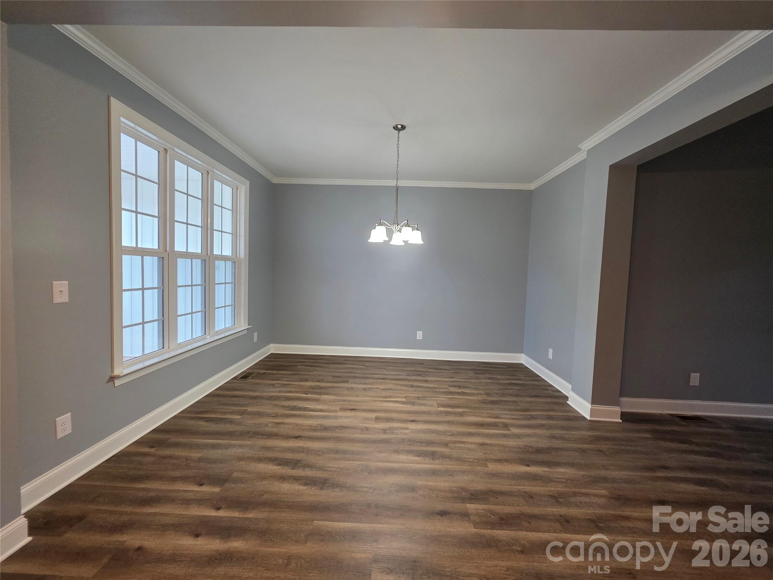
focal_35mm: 13
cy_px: 290
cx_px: 386
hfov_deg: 106.2
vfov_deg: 89.9
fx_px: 290
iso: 250
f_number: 1.9
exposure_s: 1/120
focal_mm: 2.2
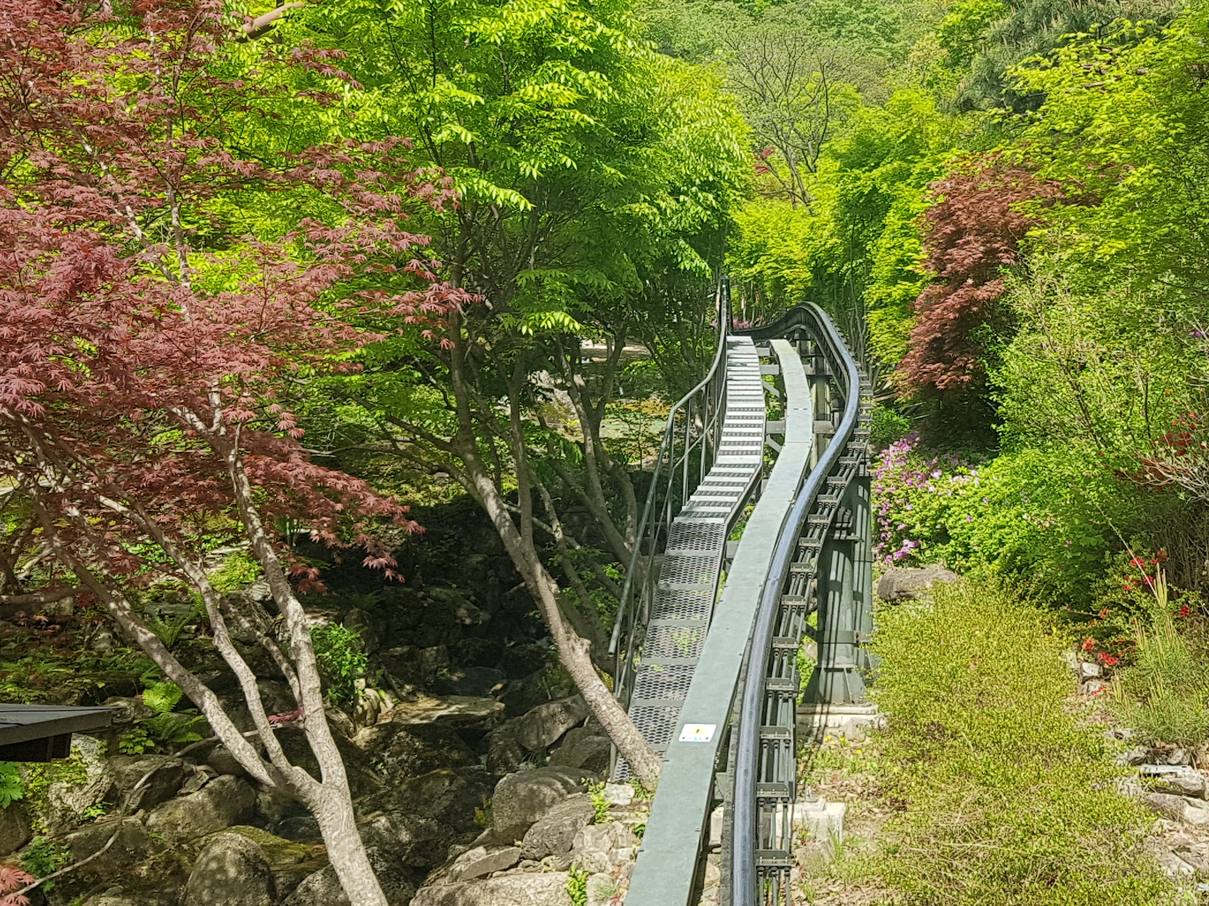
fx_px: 1746
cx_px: 760
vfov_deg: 28.7
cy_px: 233
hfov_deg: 37.9
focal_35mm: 50
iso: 40
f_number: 1.7
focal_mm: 4.3
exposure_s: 1/696
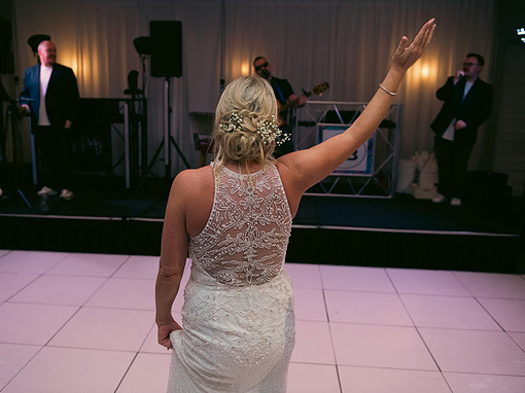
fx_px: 531
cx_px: 237
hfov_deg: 52.6
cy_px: 195
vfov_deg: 40.7
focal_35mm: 35
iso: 800
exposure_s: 1/160
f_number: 3.5
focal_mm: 32
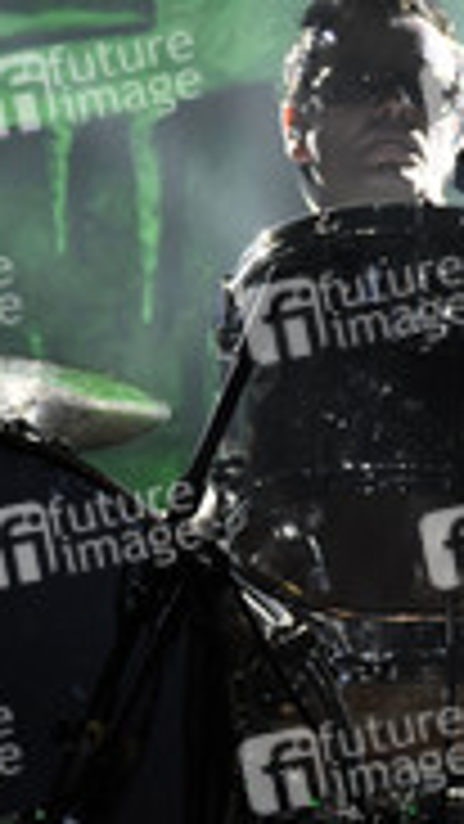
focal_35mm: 240
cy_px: 423
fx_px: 5247
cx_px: 417
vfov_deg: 9.0
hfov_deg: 5.1
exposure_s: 1/125
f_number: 6.3
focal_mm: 62
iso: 2000
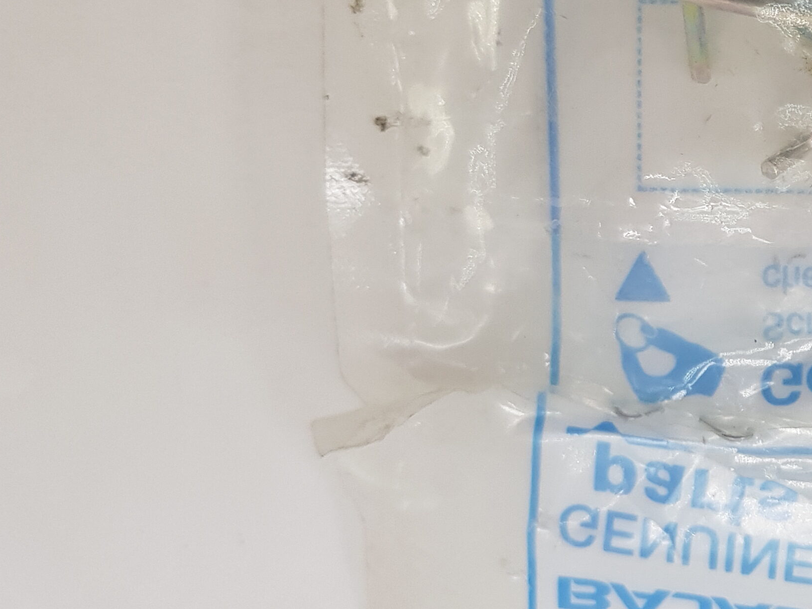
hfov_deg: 27.1
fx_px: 1501
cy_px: 205
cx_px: 945
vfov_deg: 22.8
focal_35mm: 64
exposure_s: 1/120
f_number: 1.7
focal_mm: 4.2
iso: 80
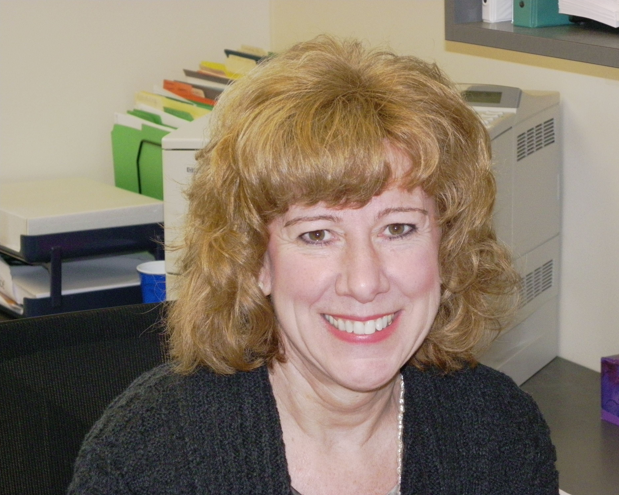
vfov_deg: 13.3
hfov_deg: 16.6
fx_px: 2125
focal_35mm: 116
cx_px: 330
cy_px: 247
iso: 400
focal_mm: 19.6
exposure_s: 1/125
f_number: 4
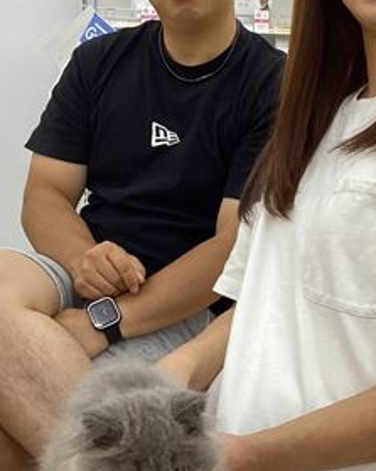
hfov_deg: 23.5
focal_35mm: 65
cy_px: 238
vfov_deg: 29.1
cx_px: 219
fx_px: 905
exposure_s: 1/60
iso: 100
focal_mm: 3.3
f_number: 2.4
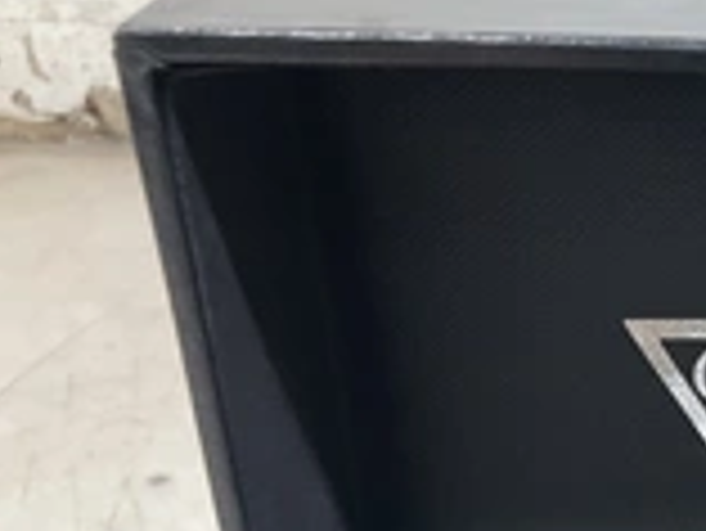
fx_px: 1510
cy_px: 580
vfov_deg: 19.1
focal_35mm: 74
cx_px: 859
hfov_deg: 23.8
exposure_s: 1/60
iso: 64
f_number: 1.8
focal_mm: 3
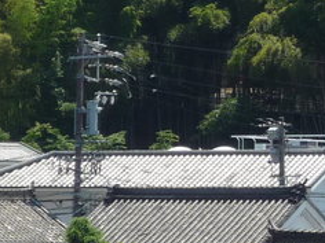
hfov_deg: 5.9
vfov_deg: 4.4
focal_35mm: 335
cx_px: 386
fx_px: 3145
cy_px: 104
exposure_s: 1/640
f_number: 4.9
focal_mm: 12.2
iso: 100
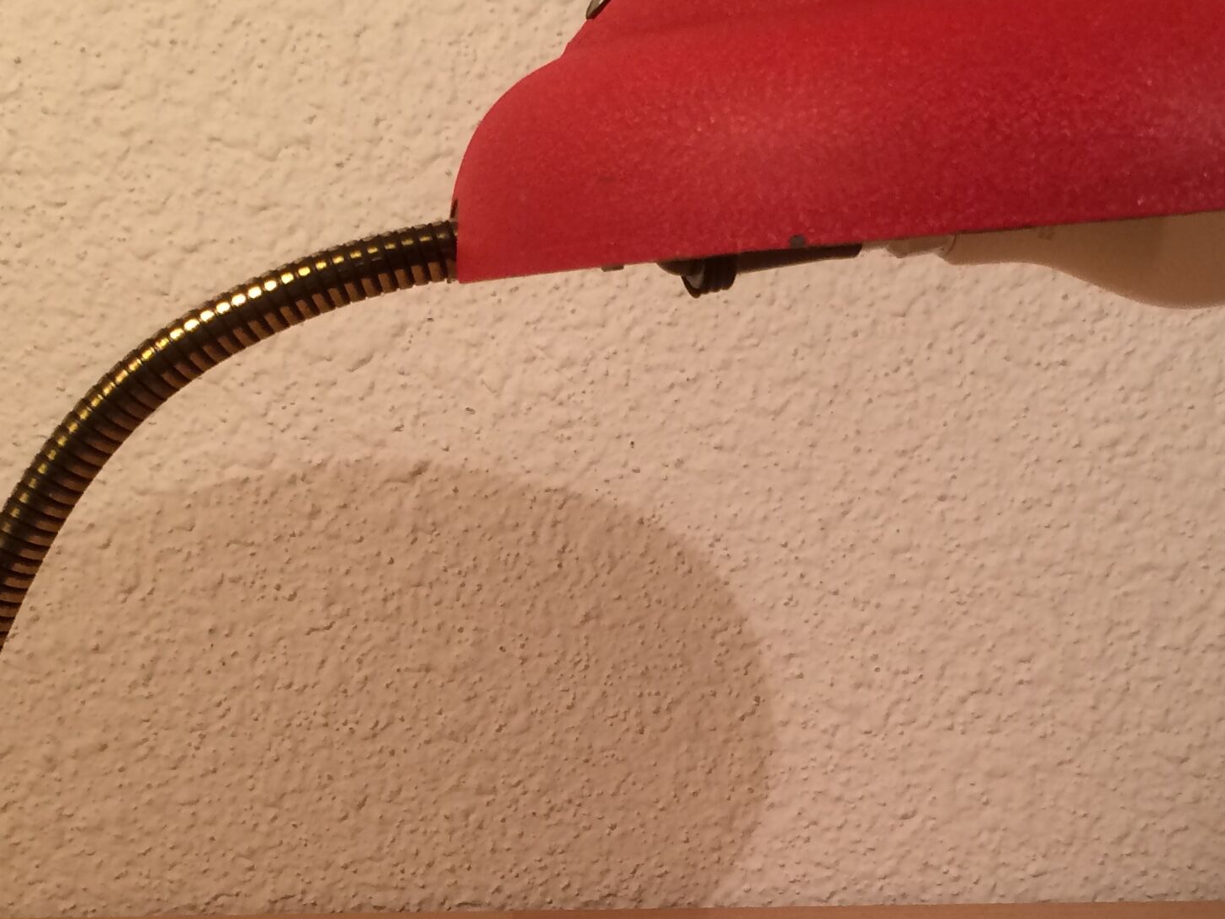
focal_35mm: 65
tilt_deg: -6.5
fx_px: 2300
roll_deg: +0.1
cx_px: 674
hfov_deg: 29.8
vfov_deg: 22.5
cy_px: 637
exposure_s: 1/33
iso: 40
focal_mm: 4.15
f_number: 2.2
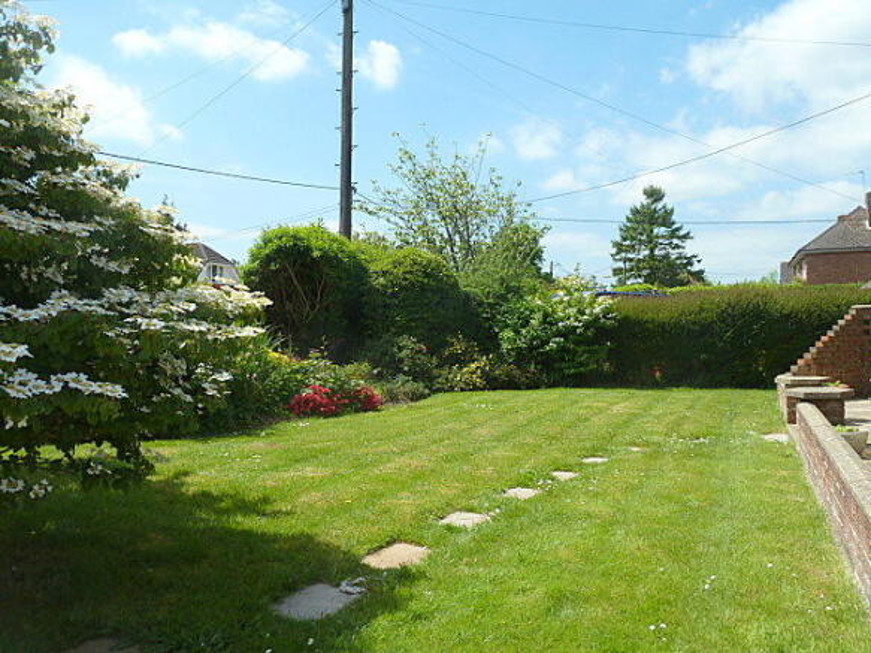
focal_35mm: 30
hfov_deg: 60.0
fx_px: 755
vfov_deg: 46.8
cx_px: 436
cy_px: 326
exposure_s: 1/400
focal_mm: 5
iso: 80
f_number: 4.5
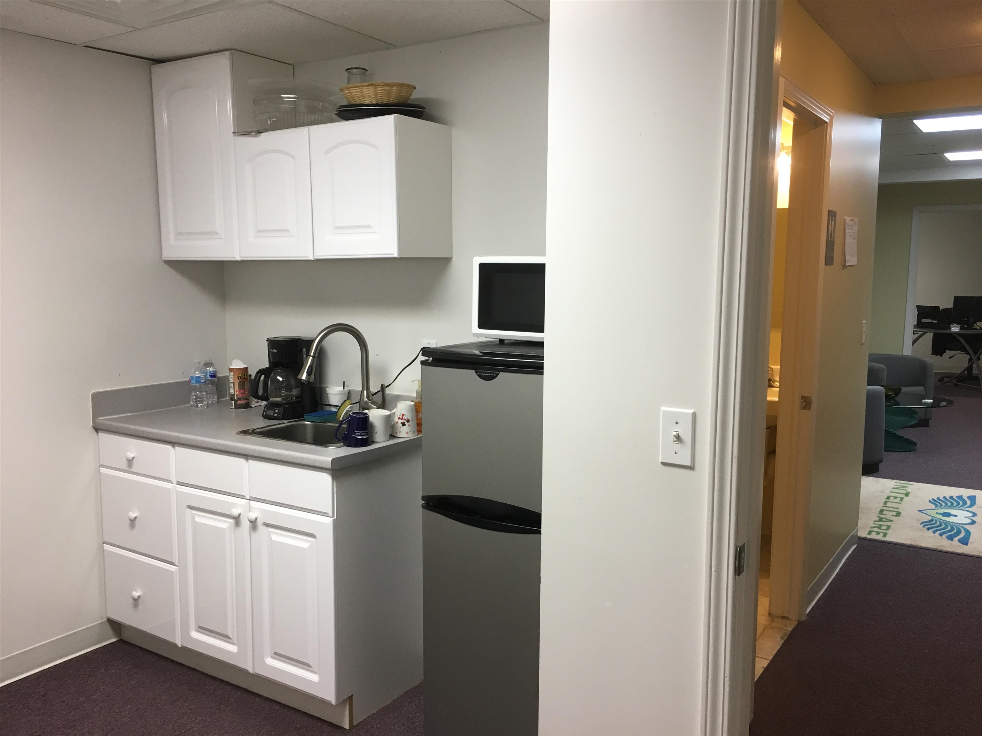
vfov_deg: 48.2
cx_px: 491
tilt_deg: -6.8
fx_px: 823
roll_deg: +0.1
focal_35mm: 29
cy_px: 368
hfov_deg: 61.7
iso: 40
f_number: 2.2
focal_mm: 4.15
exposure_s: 1/30
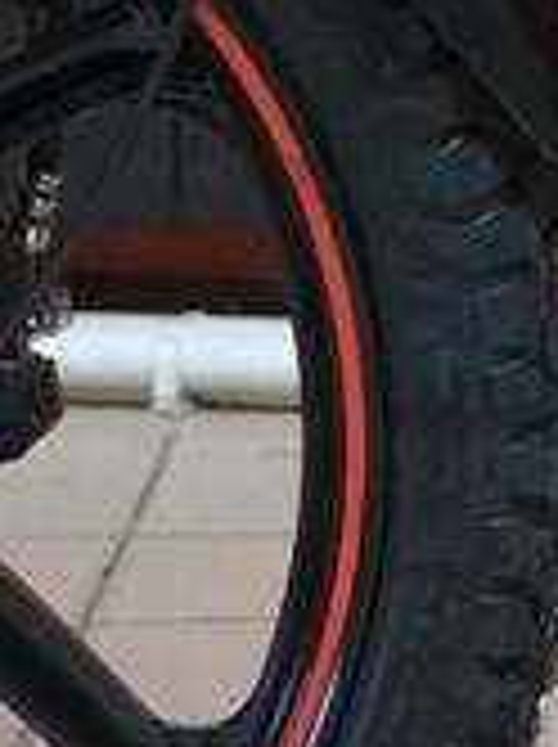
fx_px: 8188
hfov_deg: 3.8
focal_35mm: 380
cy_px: -1060
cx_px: 1652
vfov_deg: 5.1
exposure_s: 1/100
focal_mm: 27.5
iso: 1600
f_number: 4
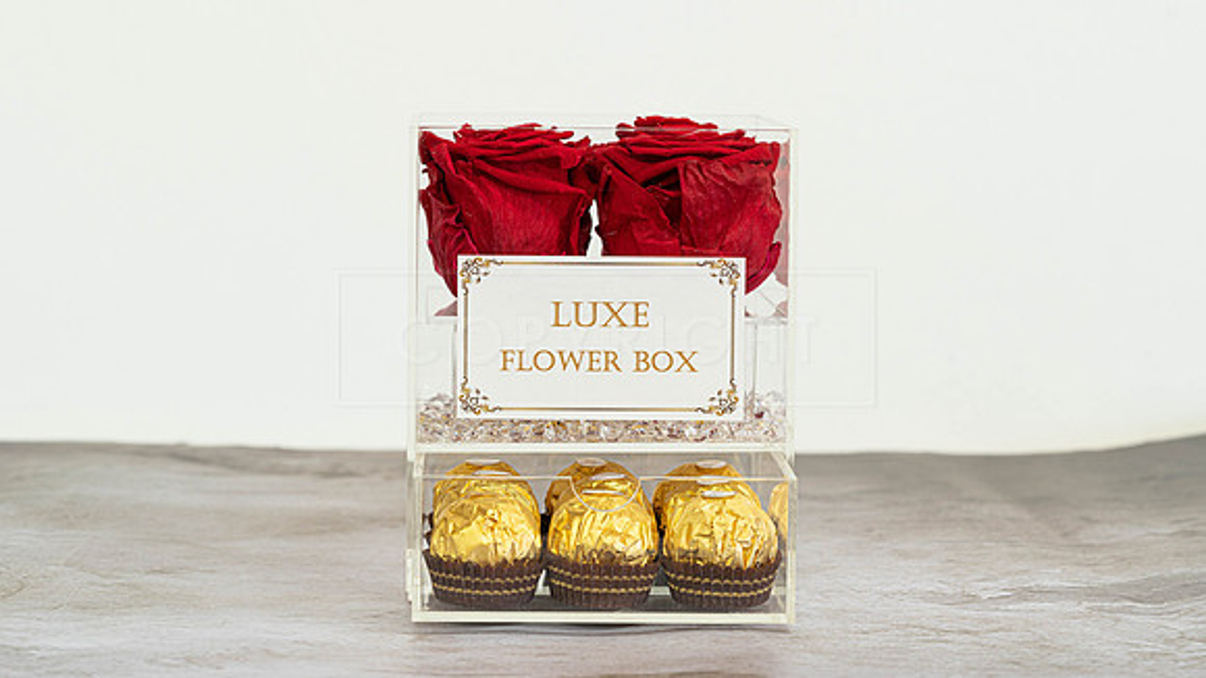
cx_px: 551
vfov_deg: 11.7
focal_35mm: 104
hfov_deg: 20.6
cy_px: 221
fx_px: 3311
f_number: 7.1
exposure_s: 1/4
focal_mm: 85
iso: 160
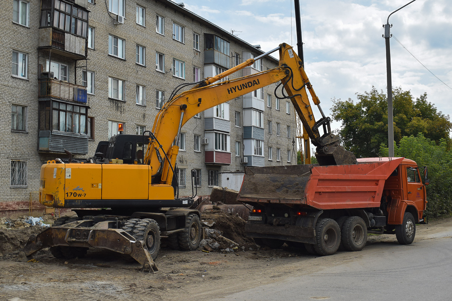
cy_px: 150
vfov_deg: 30.8
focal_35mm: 44
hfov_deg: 45.0
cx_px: 226
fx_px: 546
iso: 200
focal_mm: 29
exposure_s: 1/800
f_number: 6.3
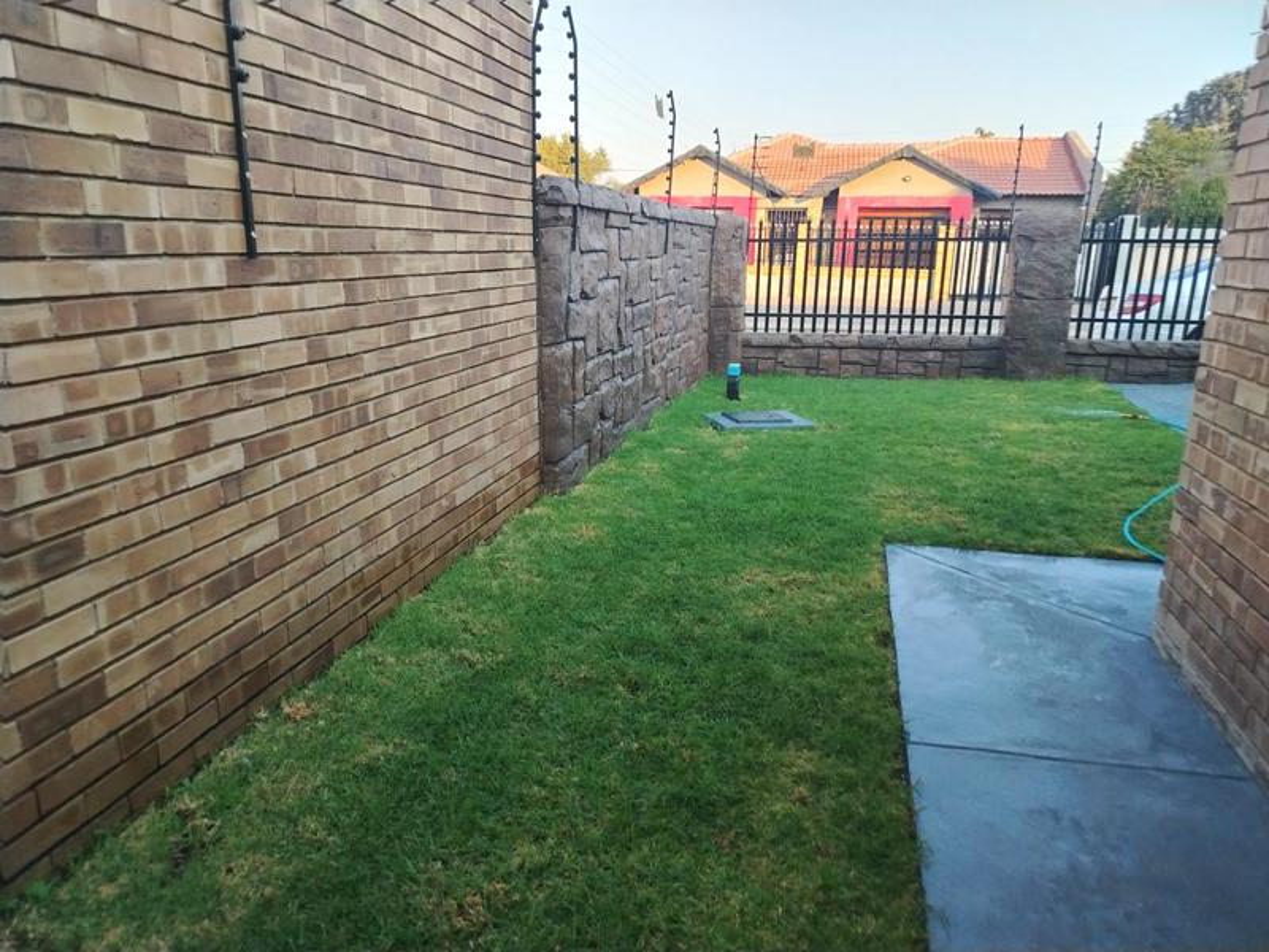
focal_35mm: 24
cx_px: 634
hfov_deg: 71.6
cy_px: 476
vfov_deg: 56.8
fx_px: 880
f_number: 1.75
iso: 769
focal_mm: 5.25
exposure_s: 1/900
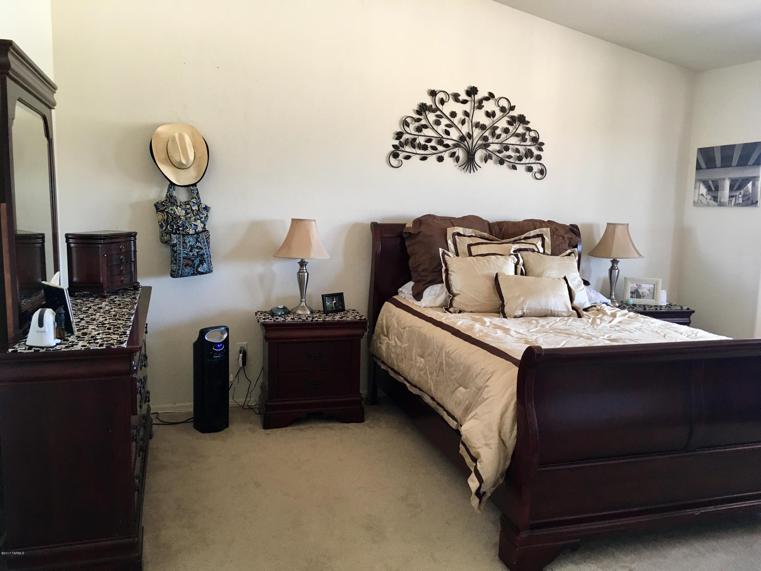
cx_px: 380
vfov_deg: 48.2
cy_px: 286
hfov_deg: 61.7
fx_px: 638
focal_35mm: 29
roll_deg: -0.2
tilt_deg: -8.6
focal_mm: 4.15
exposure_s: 1/30
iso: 80
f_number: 2.2
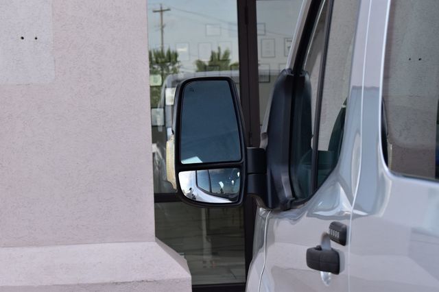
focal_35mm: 82
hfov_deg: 24.6
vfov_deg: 16.5
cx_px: 220
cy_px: 146
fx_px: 1005
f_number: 9
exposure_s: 1/160
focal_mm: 55
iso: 400
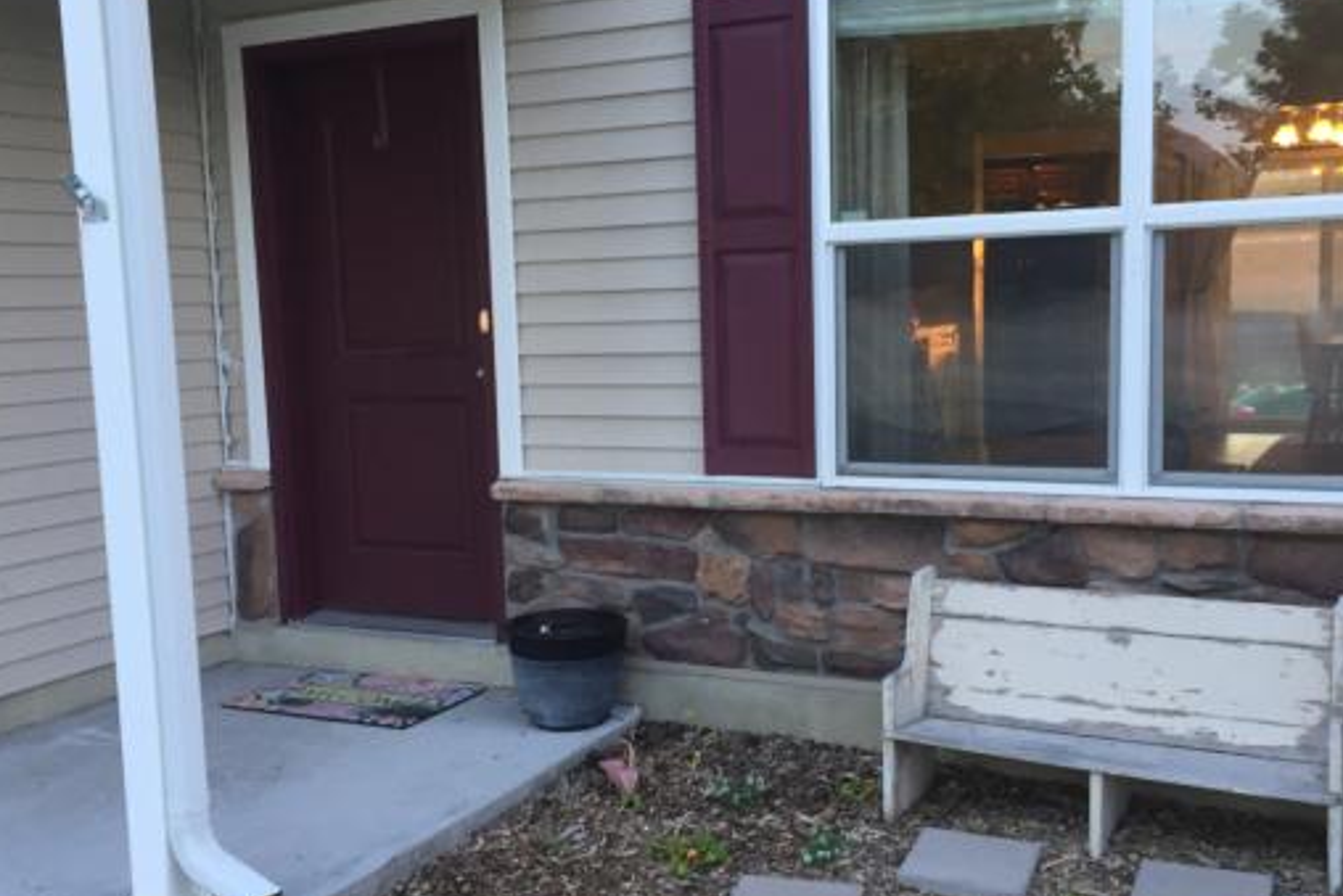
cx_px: 687
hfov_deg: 50.7
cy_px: 470
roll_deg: +1.6
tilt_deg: -7.8
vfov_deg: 35.1
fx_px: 1418
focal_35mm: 38
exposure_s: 1/30
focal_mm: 4.15
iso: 32
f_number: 2.2
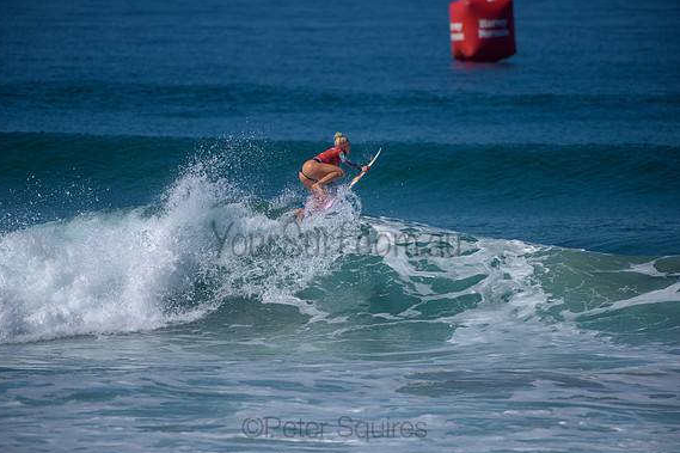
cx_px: 335
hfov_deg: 4.0
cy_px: 229
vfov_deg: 2.7
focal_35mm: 510
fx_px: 9630
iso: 110
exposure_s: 1/2000
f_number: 5.6
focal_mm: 500
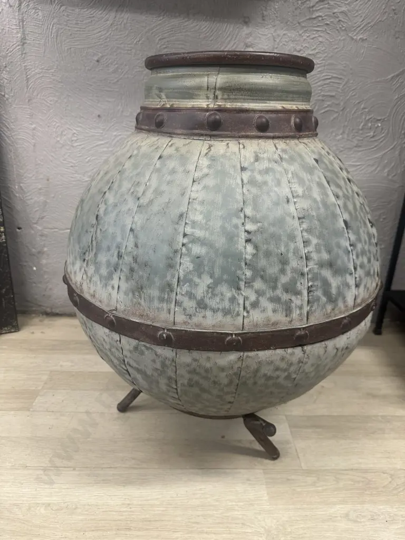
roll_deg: -2.2
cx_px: 202
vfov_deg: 71.6
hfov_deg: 56.8
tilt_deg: -20.5
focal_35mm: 24
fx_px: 374
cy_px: 270
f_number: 1.78
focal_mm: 6.86
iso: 160
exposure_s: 1/50
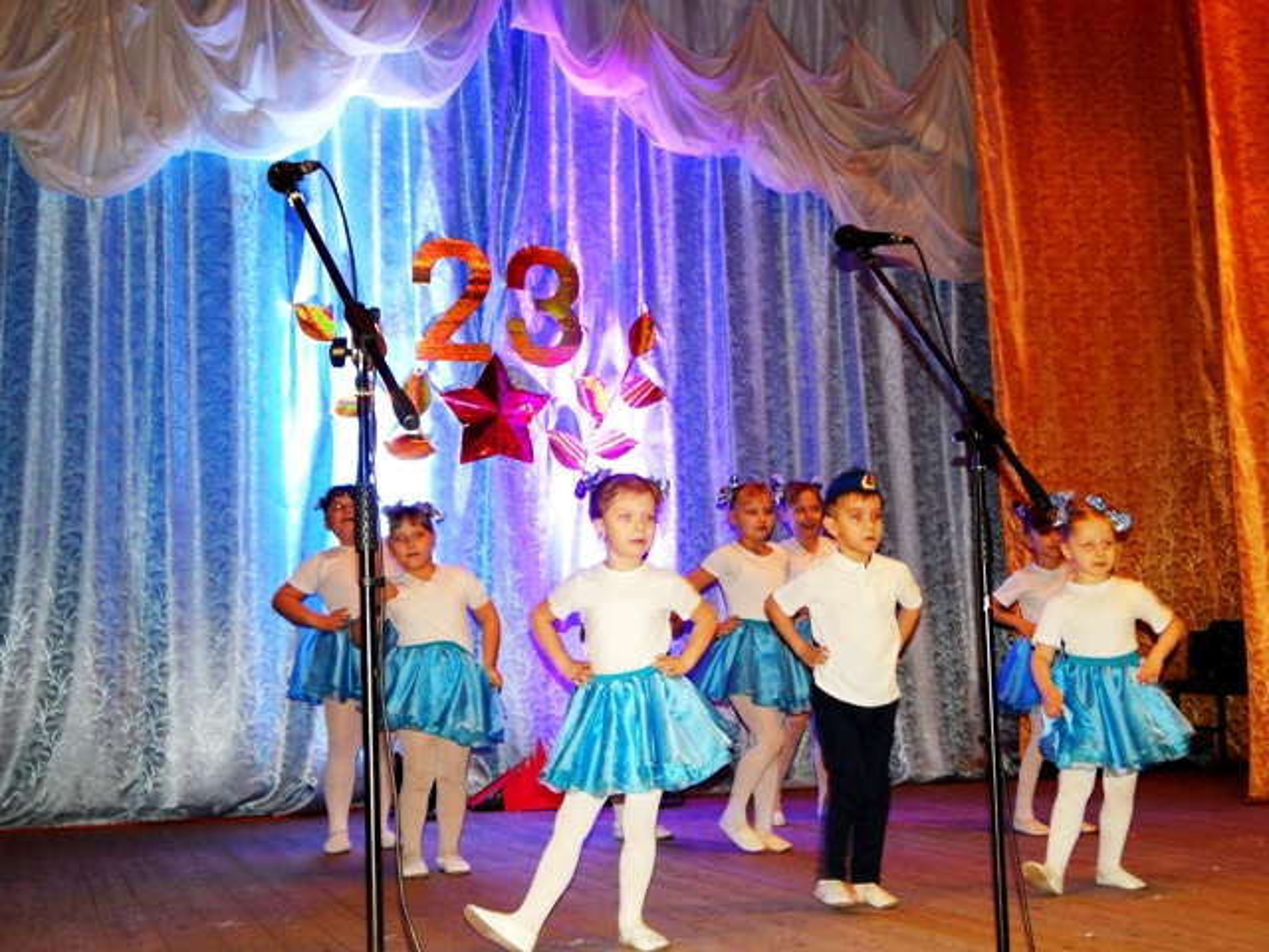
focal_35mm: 49
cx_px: 634
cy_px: 476
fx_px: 1796
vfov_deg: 29.7
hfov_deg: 38.9
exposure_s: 1/30
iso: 450
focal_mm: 8.6
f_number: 3.7
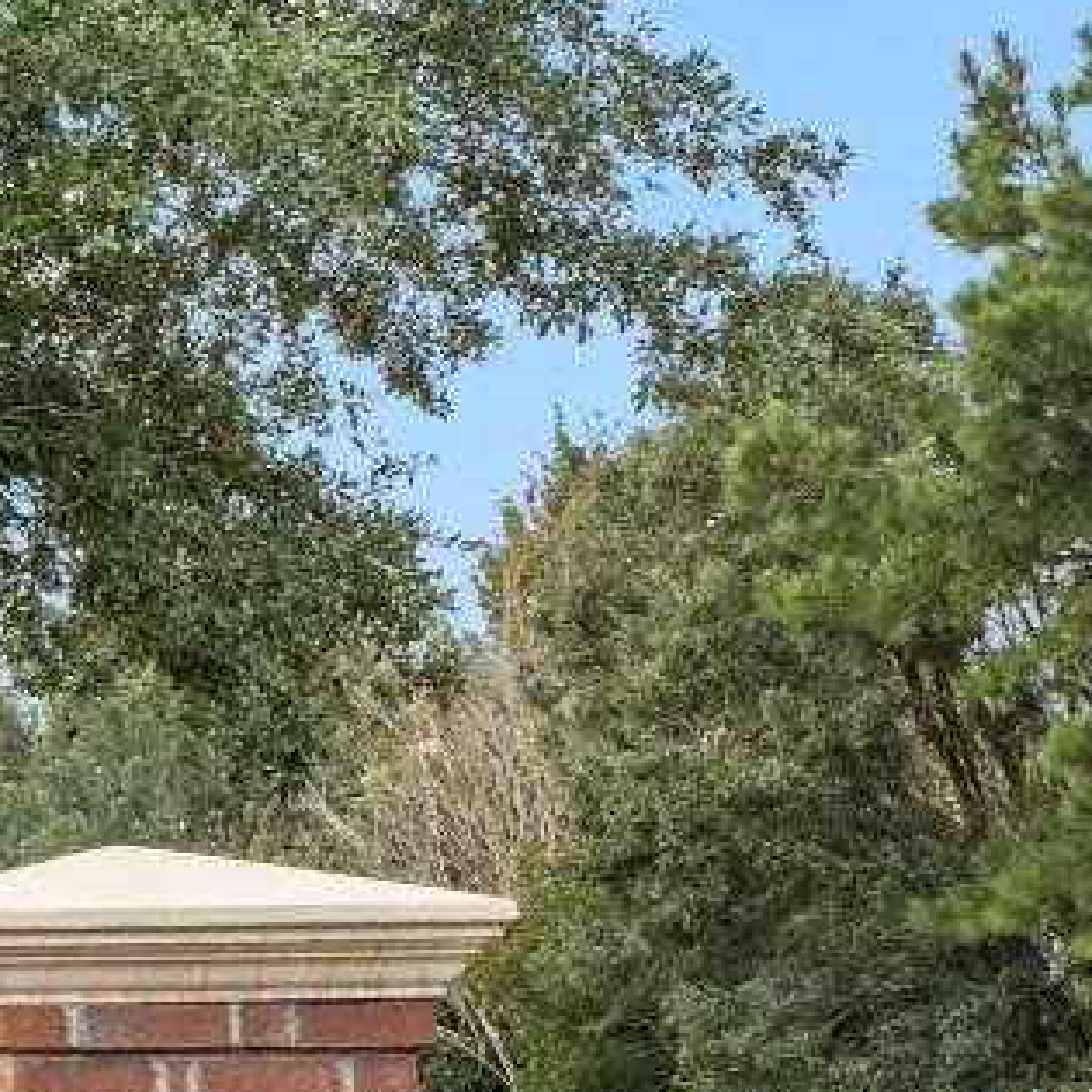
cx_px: -1695
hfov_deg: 9.8
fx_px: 5461
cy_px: 908
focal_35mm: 153
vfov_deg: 11.4
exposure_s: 1/60
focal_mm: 35
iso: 250
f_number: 8
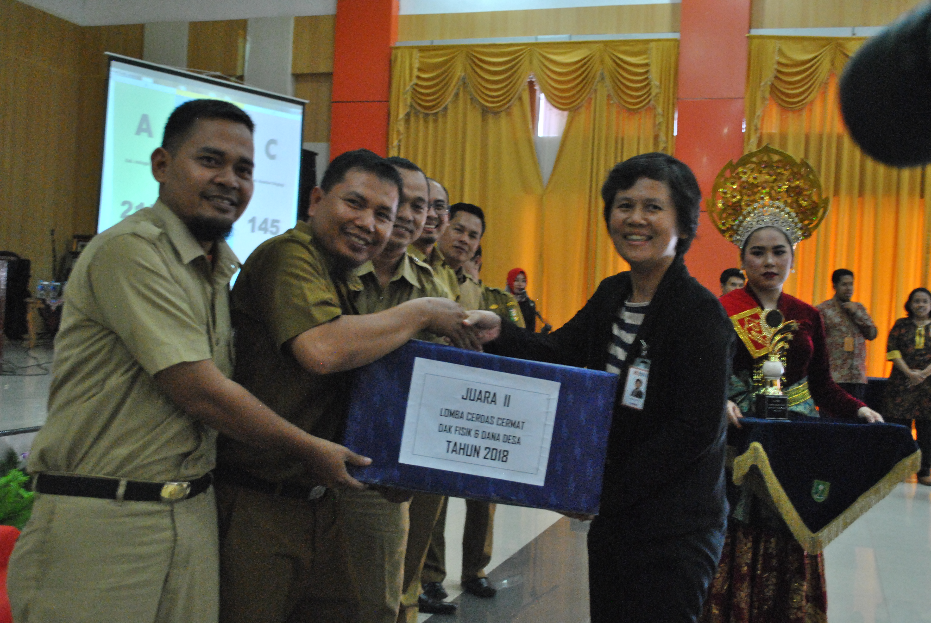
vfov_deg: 32.0
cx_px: 466
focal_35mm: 42
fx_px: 1087
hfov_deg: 46.3
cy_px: 312
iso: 1600
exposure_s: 1/30
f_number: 5.6
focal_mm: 28
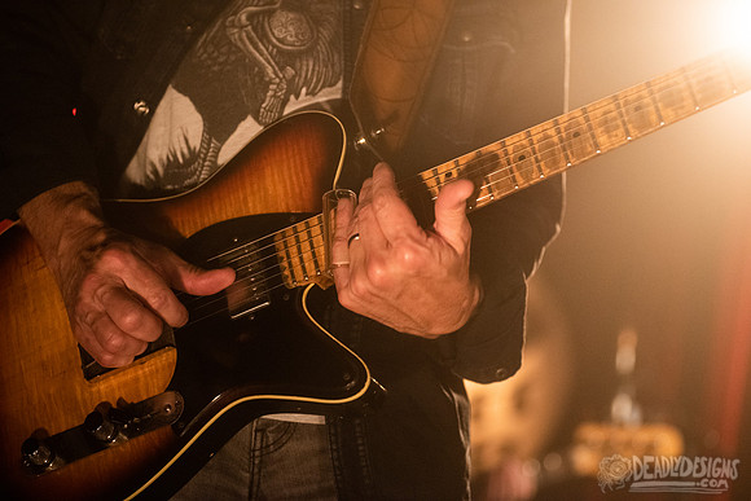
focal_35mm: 80
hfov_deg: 25.4
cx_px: 376
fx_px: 1669
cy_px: 250
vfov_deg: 17.1
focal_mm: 80
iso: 3200
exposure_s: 1/125
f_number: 3.2
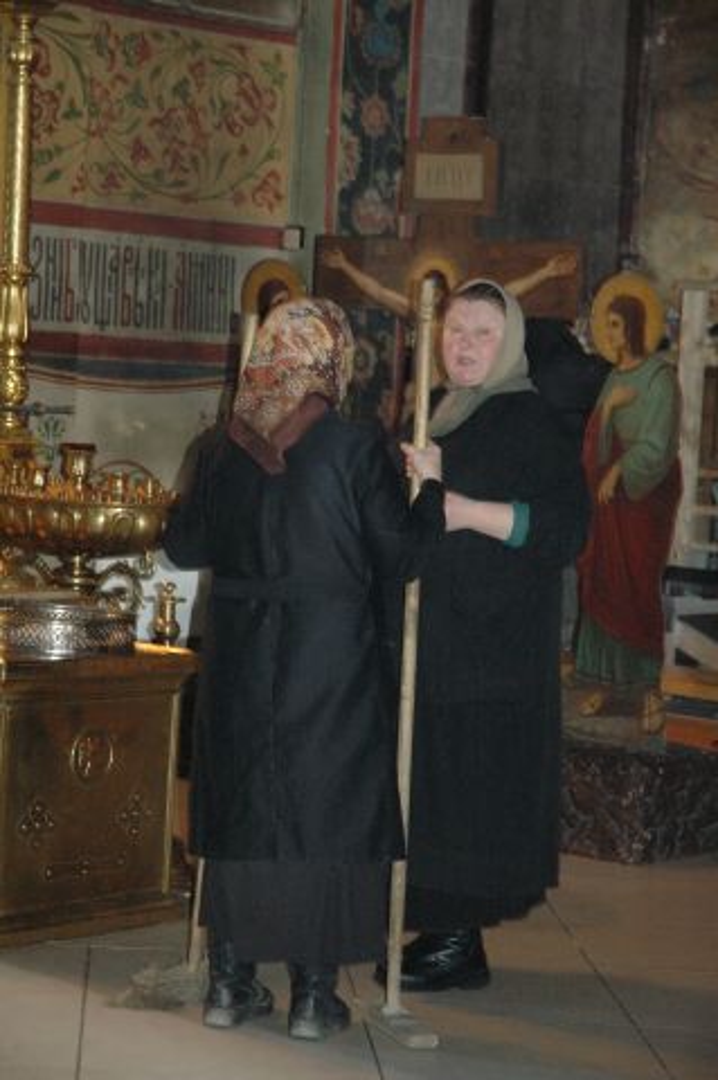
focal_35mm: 105
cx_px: 359
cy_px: 540
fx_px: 3148
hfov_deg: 13.0
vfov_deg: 19.5
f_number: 4.5
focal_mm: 70
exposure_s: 1/20
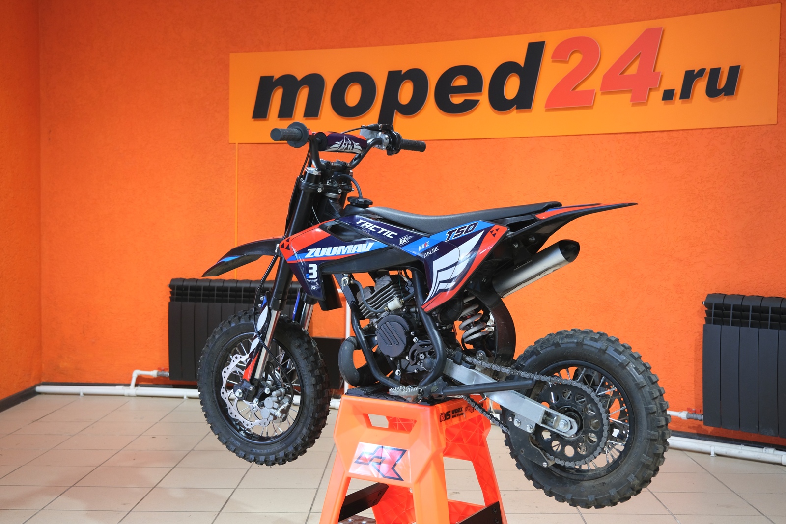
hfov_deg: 47.4
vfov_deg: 32.6
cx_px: 393
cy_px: 262
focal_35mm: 41
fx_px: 895
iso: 1000
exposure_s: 1/60
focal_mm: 27.5
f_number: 4
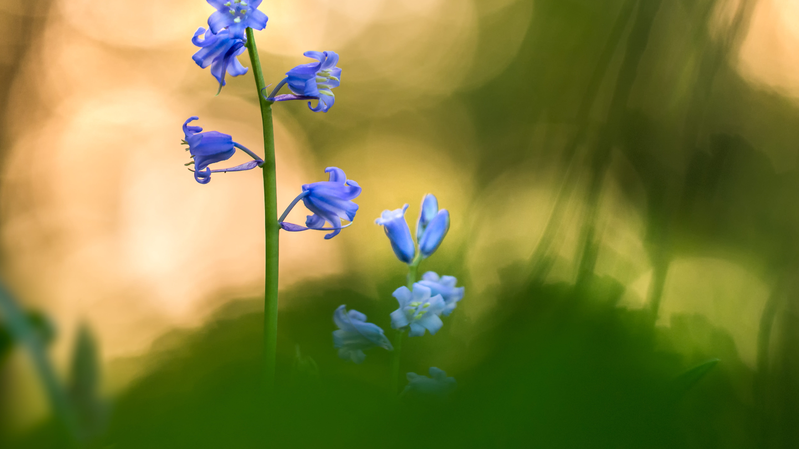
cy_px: 139
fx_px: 5827
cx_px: 411
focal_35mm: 275
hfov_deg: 7.8
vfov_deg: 4.4
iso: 800
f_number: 3.5
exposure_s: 1/200
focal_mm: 150
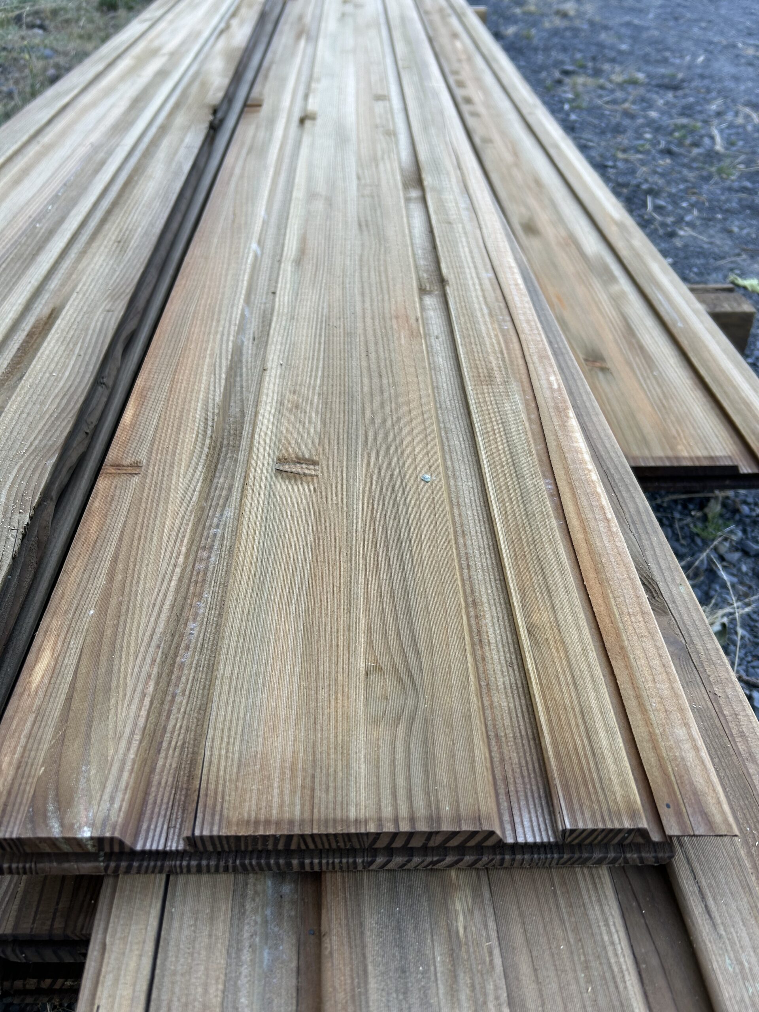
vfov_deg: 67.3
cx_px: 380
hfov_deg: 53.1
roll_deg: +1.4
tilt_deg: -42.0
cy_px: 506
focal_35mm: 26
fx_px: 760
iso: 40
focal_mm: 5.7
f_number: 1.5
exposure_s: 1/250
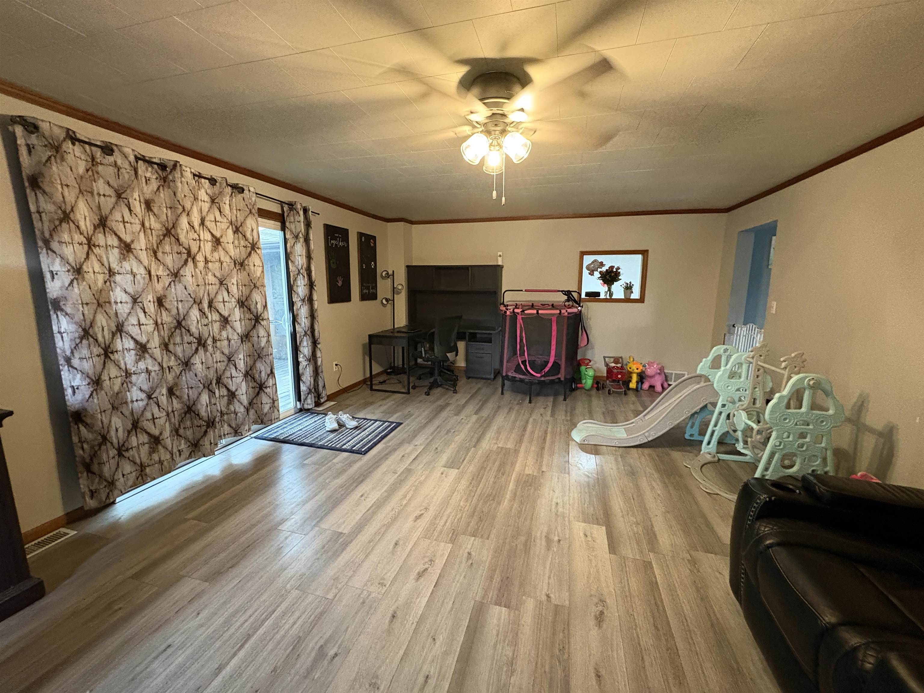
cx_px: 462
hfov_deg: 102.1
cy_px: 346
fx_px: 374
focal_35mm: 14
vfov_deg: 85.7
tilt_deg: -9.4
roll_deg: +0.8
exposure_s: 1/40
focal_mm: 2.22
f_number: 2.2
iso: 1000
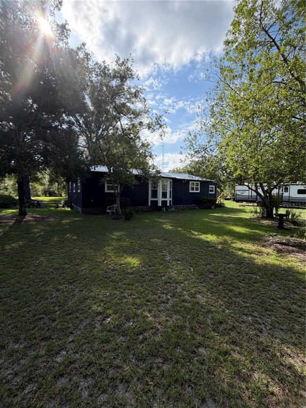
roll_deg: -0.1
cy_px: 204
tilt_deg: -2.2
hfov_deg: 85.7
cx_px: 153
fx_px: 165
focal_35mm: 14
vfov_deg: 102.1
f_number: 2.2
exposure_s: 1/770
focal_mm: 2.22
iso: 40
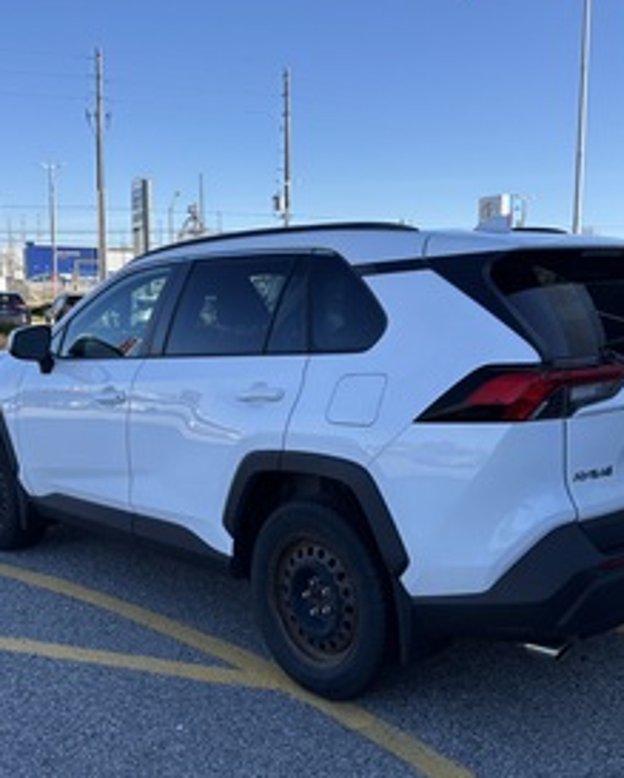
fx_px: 899
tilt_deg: -8.5
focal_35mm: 39
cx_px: 365
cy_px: 409
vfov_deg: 46.8
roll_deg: -1.2
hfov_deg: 38.2
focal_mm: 5.96
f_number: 1.6
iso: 50
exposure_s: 1/1783
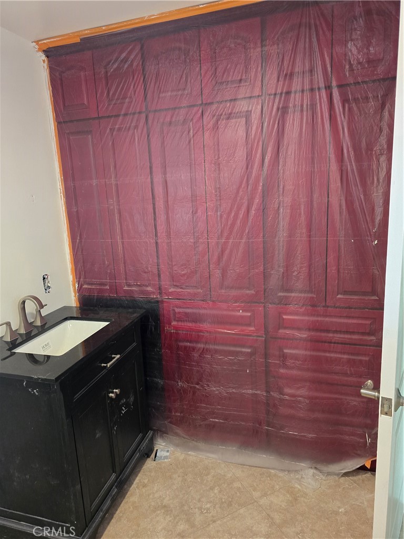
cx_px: 202
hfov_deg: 58.9
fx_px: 358
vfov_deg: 73.9
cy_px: 270
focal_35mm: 23
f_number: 1.7
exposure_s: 1/60
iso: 500
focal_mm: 6.3
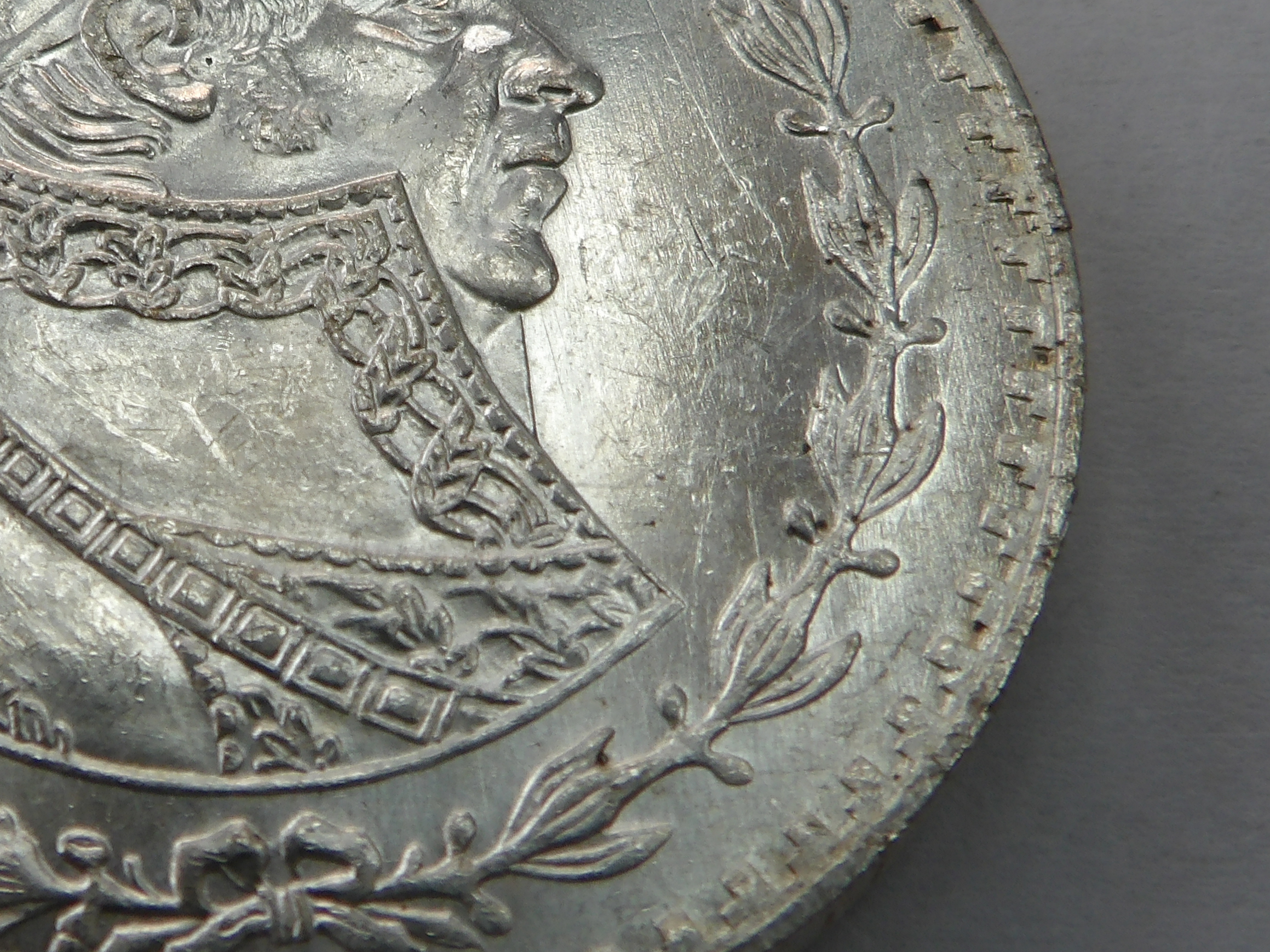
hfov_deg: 25.3
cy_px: 347
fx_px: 2788
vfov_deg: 19.3
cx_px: 299
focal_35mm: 76
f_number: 4.5
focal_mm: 6.2
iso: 100
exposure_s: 1/90
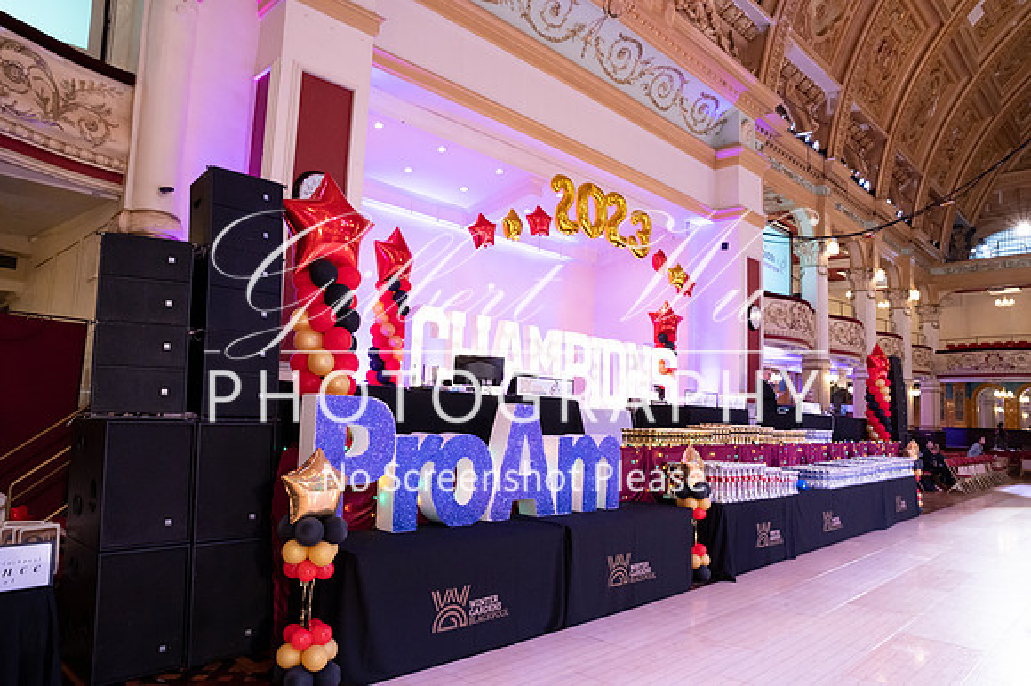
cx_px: 516
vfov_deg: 53.1
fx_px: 687
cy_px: 343
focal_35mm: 24
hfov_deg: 73.8
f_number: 7.1
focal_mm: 24
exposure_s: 1/80
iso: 3200
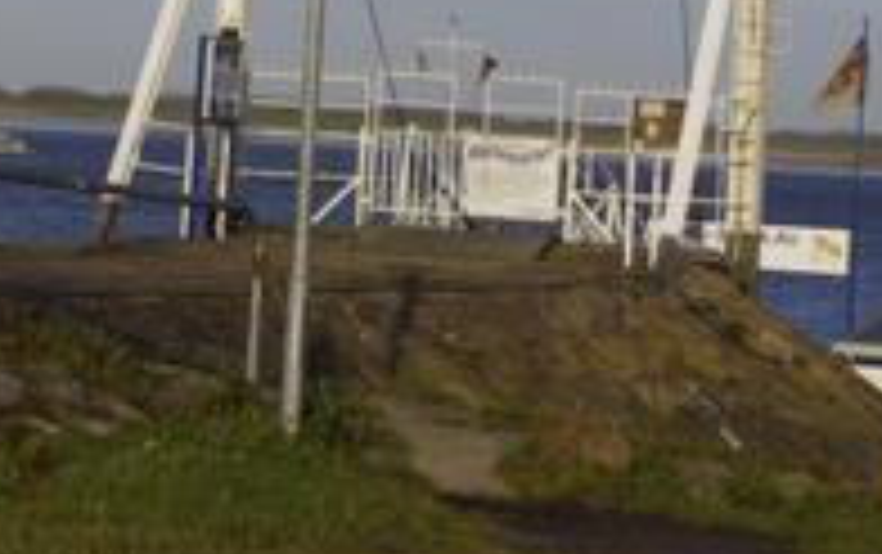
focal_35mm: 162
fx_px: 3899
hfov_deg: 12.9
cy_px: -171
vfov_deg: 8.0
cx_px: 198
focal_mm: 35
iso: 800
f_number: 16
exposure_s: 1/640
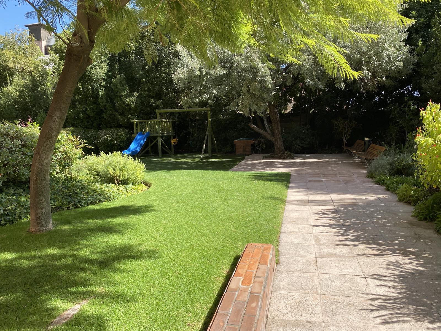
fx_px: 331
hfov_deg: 67.3
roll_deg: +1.5
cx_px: 220
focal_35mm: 26
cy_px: 166
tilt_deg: -6.8
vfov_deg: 53.1
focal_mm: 4.25
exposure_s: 1/965
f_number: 1.8
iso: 32
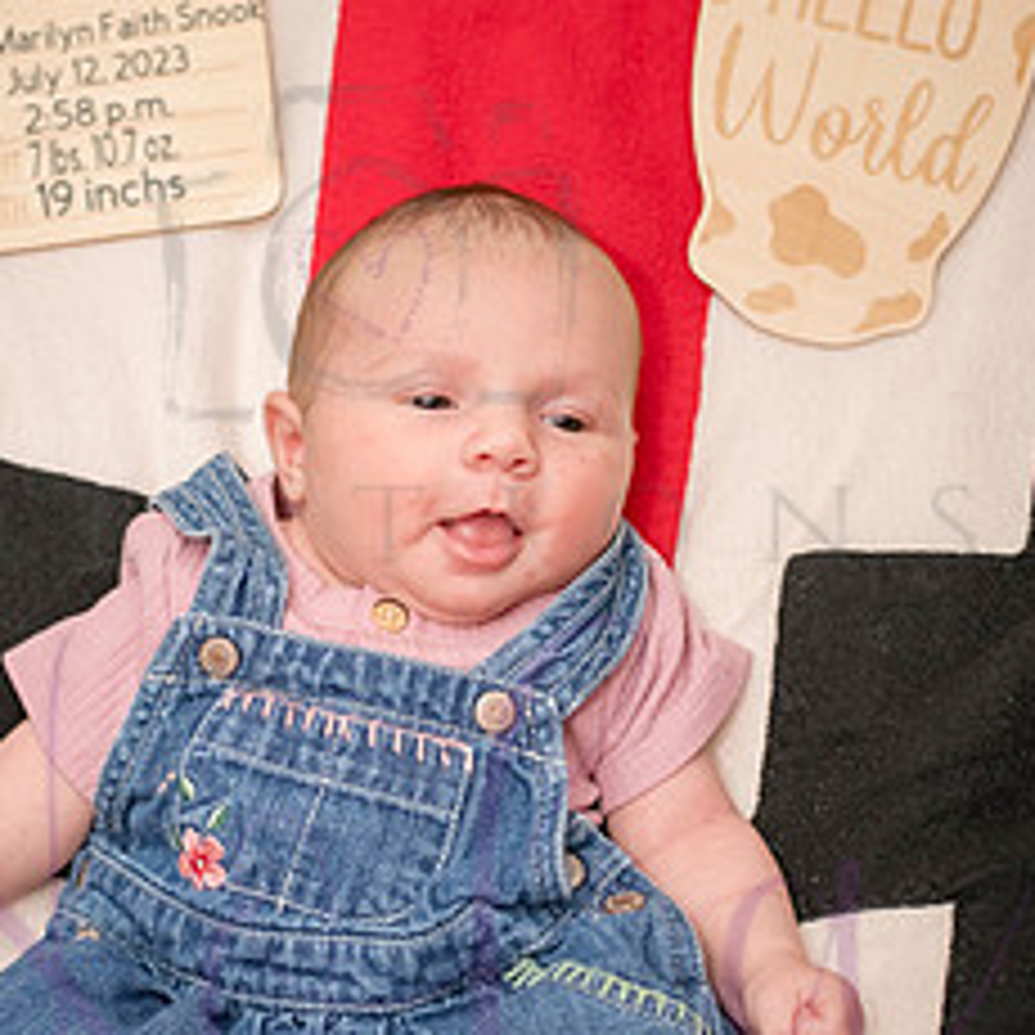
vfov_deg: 20.8
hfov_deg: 20.8
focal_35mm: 83
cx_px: 382
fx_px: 2808
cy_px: 684
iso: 800
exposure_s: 1/250
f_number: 4
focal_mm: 50
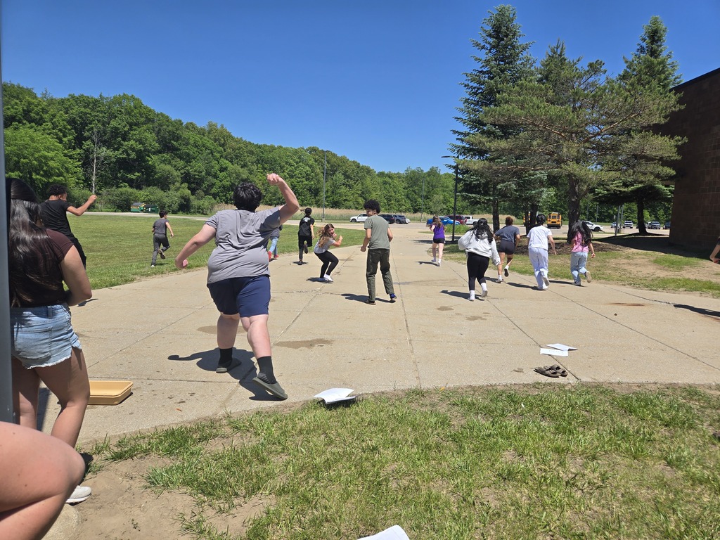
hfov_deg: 73.9
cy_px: 270
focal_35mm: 23
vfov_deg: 58.9
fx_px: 478
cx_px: 360
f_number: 1.8
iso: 25
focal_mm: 5.4
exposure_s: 1/2111
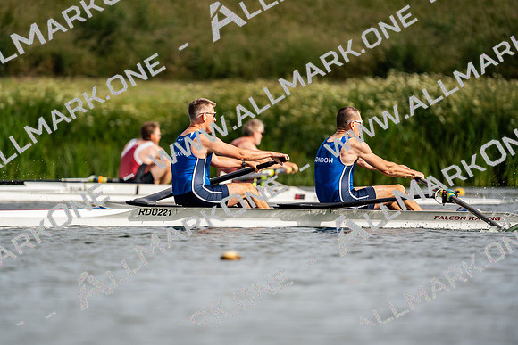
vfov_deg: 2.3
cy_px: 172
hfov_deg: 3.4
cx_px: 259
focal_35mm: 600
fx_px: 8635
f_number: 6.3
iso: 250
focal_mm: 600
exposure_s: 1/2000
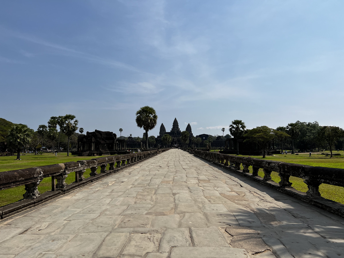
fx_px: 258
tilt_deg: +3.7
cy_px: 129
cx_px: 172
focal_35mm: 26
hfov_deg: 67.3
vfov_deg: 53.1
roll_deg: +0.6
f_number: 1.5
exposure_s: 1/9434
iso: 50
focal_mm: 5.7
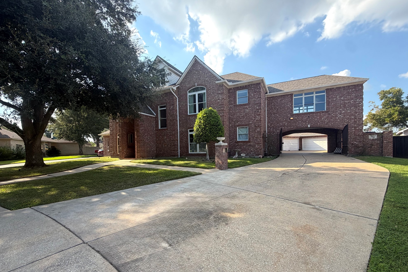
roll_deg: +0.7
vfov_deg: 77.1
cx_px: 204
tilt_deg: -0.5
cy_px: 150
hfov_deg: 100.4
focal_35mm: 15
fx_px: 170
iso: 40
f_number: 2.2
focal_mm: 2.22
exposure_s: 1/619
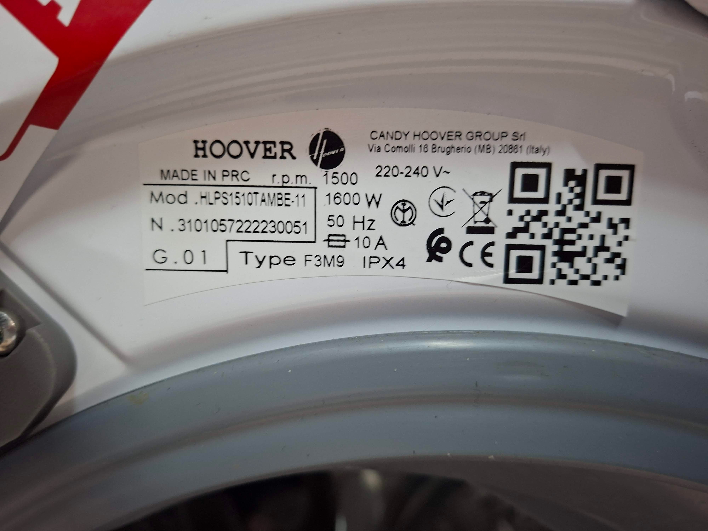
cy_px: 266
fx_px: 470
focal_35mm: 23
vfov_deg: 58.9
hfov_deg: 73.9
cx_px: 354
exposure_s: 1/25
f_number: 1.8
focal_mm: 5.54
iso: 400
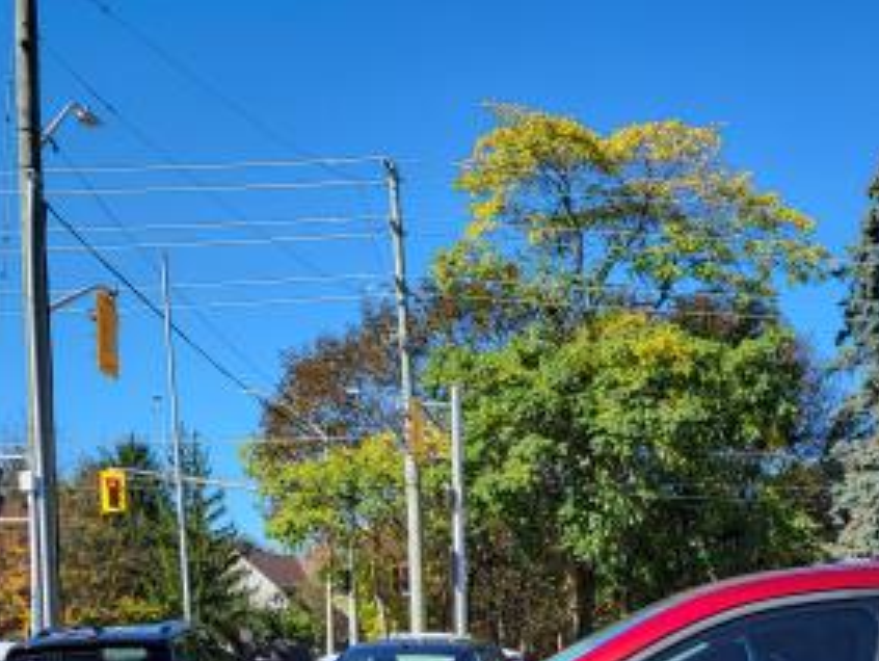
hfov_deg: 31.1
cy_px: 745
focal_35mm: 59
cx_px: 795
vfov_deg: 23.2
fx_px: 1499
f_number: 1.8
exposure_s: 1/1714
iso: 40
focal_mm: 5.4
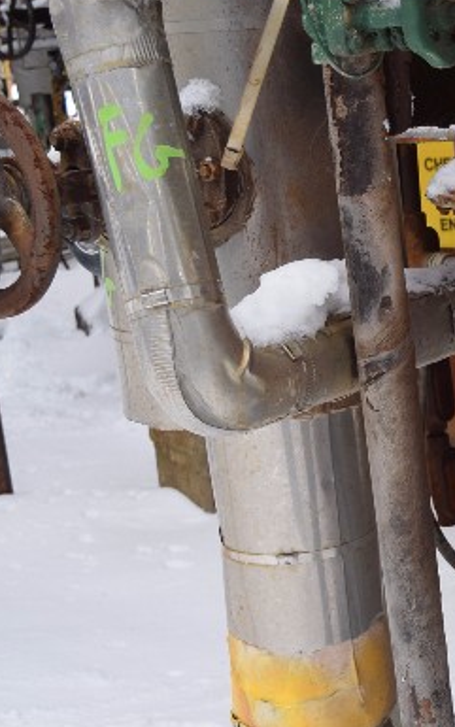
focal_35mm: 89
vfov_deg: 23.2
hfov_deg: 13.7
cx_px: 714
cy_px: 481
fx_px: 1764
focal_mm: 28
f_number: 5.6
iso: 400
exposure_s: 1/125
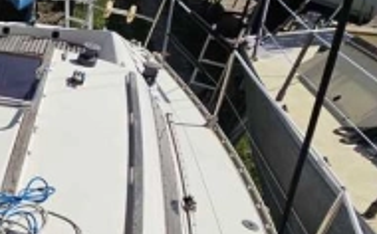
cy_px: 191
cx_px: -65
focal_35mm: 40
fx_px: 410
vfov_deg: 31.0
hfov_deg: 38.1
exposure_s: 1/7314
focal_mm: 2.2
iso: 50
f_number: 2.2
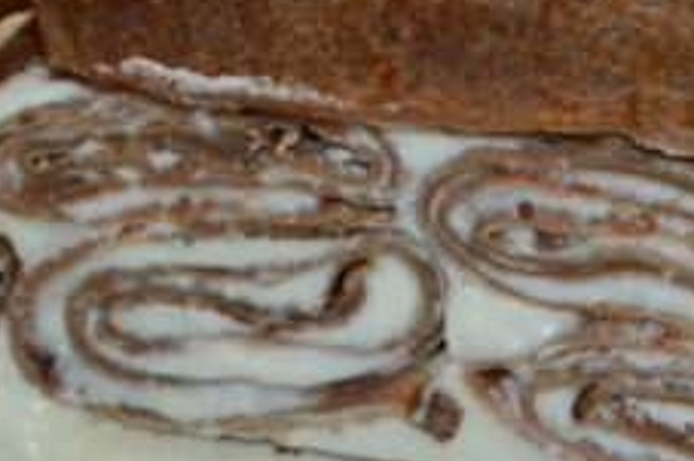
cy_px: 102
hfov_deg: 11.1
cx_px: 410
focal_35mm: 185
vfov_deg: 7.4
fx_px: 3564
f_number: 5.3
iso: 640
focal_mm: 40
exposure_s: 1/60
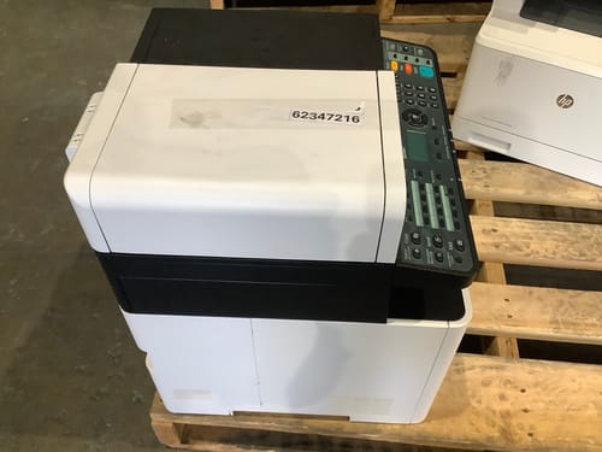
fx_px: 539
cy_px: 226
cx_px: 301
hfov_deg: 58.4
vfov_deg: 45.4
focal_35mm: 31
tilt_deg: -49.2
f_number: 2.4
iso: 160
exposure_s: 1/60
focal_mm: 3.3
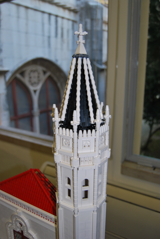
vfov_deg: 57.2
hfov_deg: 40.1
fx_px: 219
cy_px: 120
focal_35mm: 33
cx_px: 80
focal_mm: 22
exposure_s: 1/60
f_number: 3.8
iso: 200
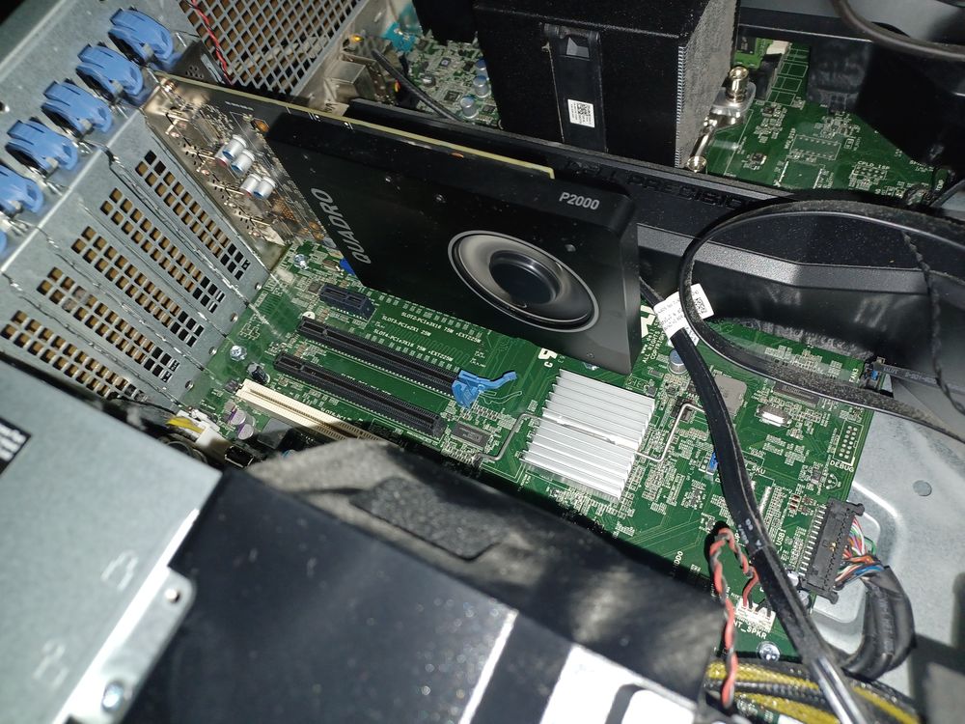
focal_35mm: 25
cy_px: 362
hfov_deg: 69.4
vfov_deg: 54.9
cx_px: 482
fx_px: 697
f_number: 1.8
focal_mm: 4.6
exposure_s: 1/50
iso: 160
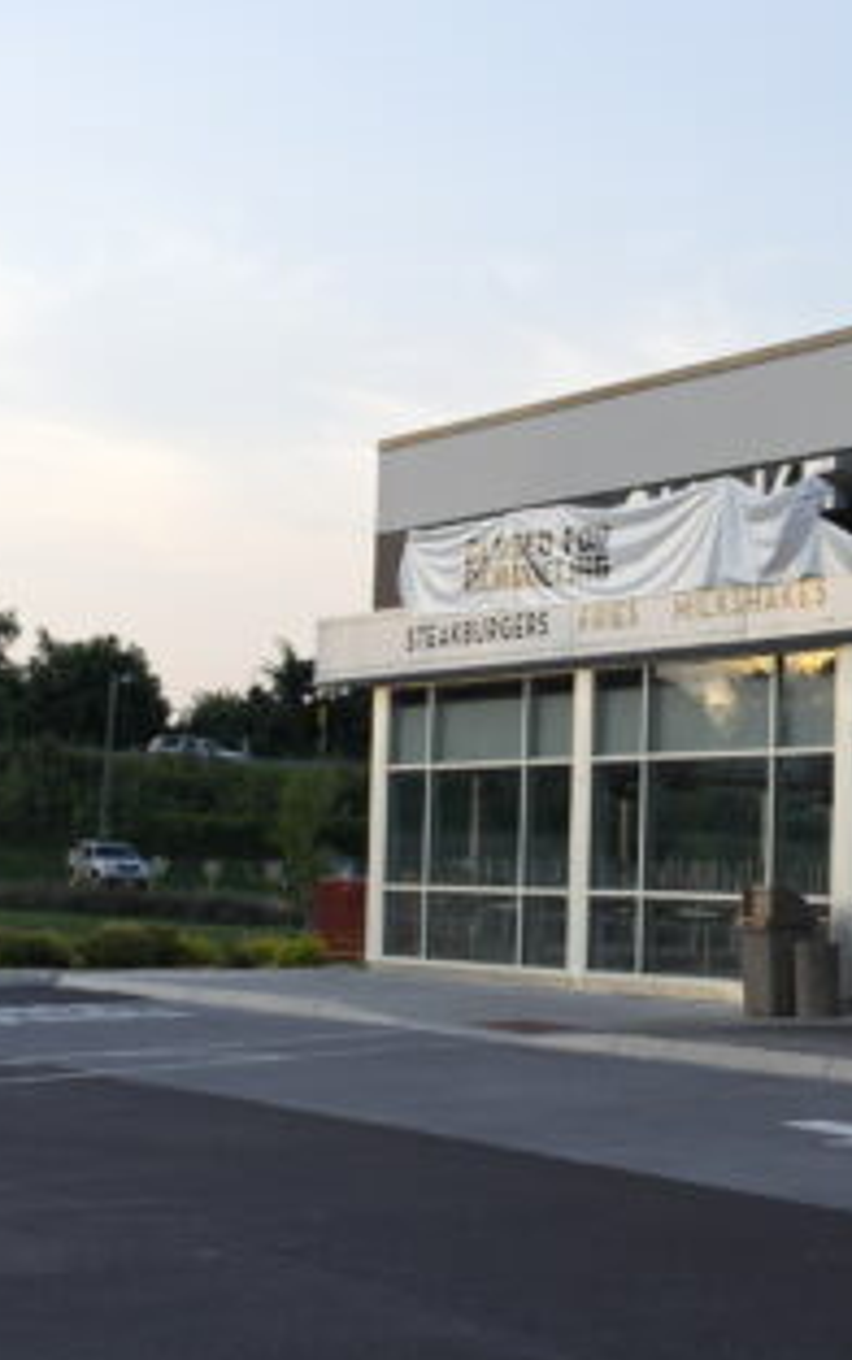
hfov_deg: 16.9
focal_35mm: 75
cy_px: 647
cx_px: 904
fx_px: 2783
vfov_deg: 27.5
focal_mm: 20
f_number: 4.5
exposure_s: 1/125
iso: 100
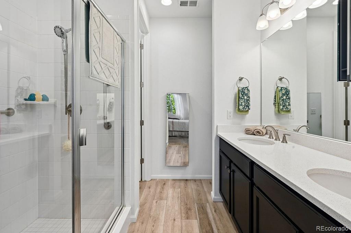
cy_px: 116
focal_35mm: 16
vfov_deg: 73.7
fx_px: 156
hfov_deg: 96.8
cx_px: 176
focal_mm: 16
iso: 400
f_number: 10
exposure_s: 1/30
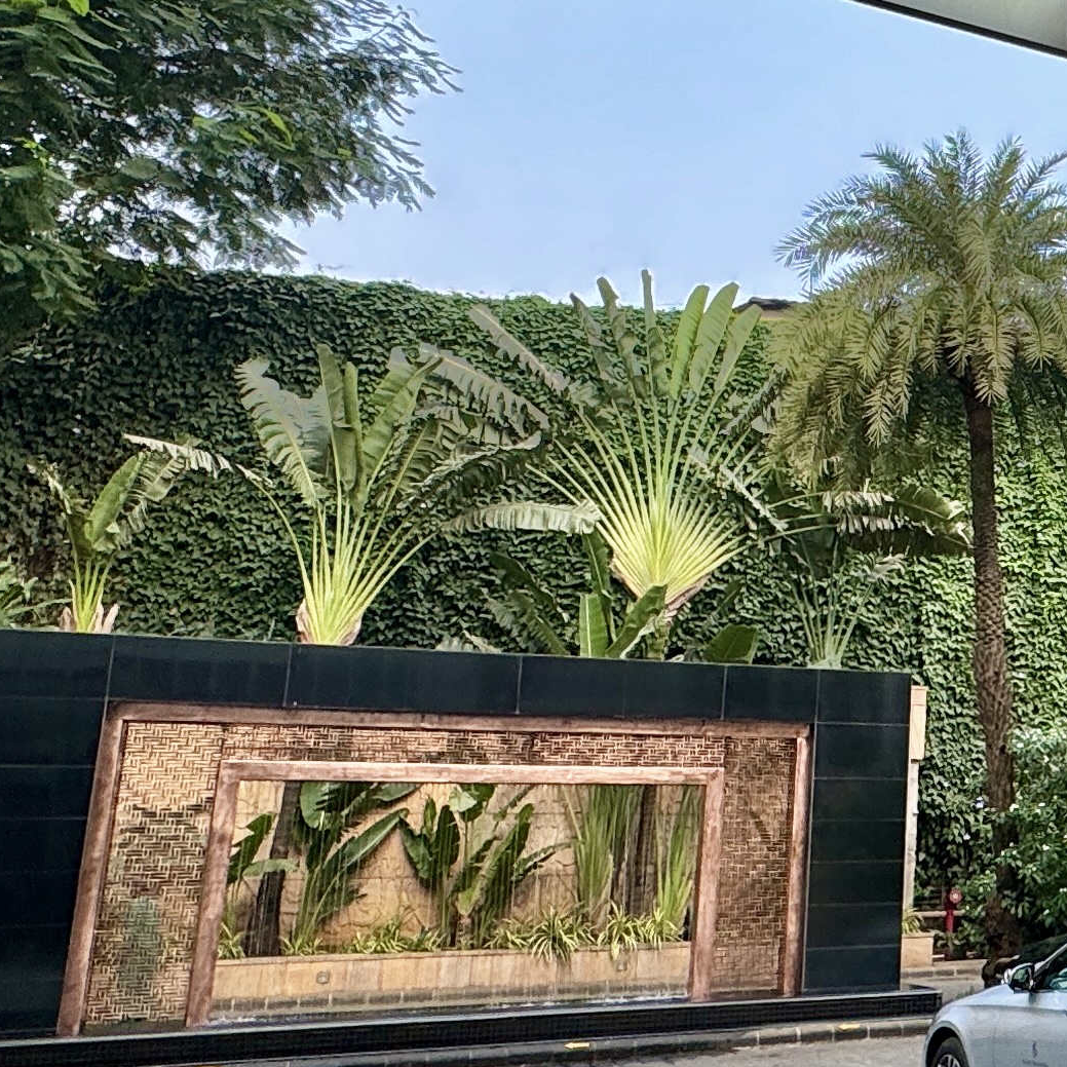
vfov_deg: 35.3
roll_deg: +0.1
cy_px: 477
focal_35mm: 48
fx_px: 1674
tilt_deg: +10.9
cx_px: 1254
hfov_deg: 30.5
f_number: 2.2
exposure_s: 1/273
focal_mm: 2.22
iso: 40
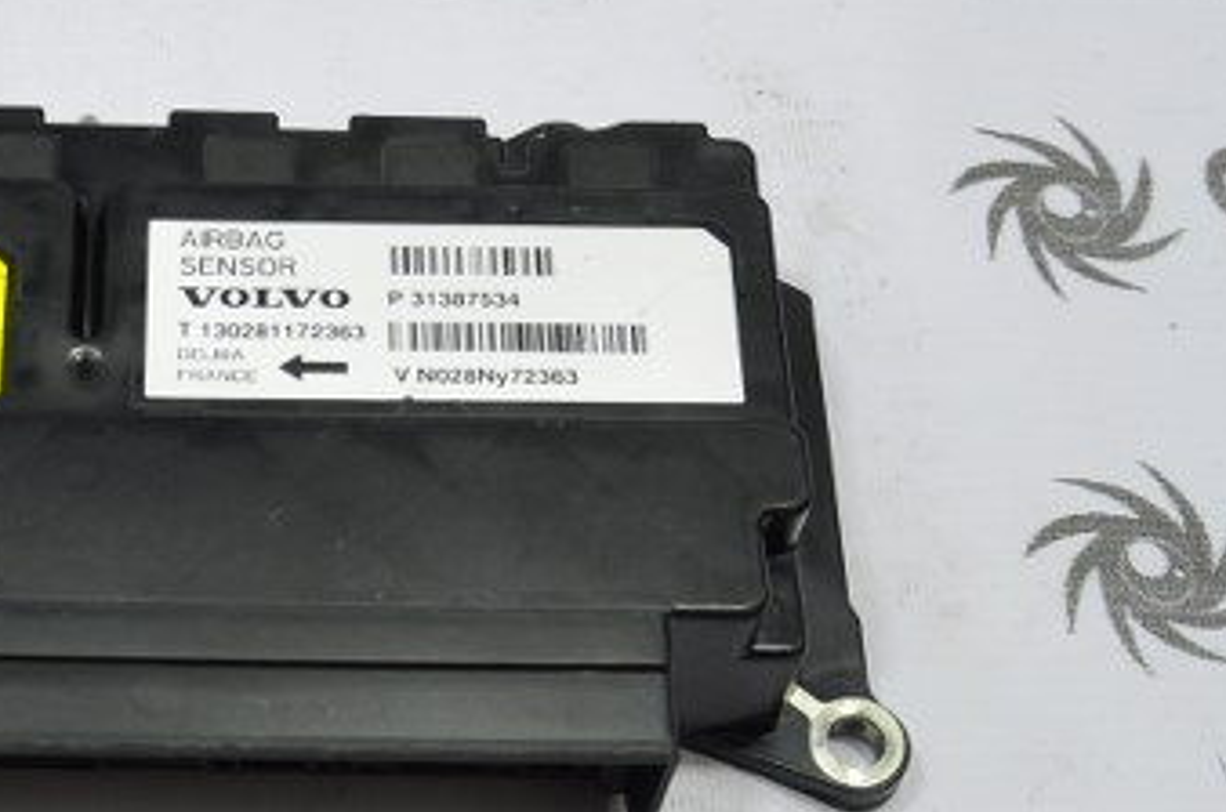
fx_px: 2991
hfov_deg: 22.8
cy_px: 362
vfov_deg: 15.5
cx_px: 214
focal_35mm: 88
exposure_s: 1/40
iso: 200
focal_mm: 22
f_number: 4.5
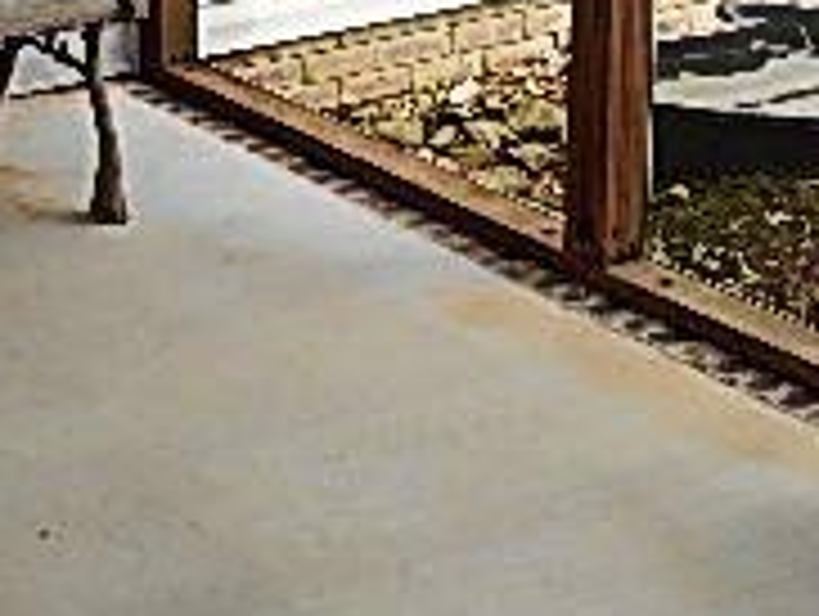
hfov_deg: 17.4
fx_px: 2582
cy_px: 54
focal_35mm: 109
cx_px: -108
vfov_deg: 13.5
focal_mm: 5.6
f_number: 3.2
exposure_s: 1/200
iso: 125
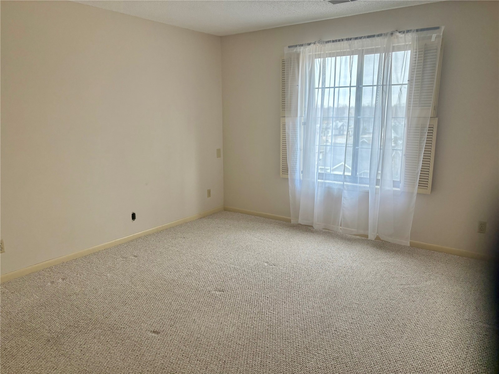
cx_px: 250
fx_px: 375
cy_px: 187
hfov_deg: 67.3
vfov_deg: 53.1
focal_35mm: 26
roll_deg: +0.2
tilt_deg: -12.1
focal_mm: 5.96
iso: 100
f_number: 1.6
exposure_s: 1/149
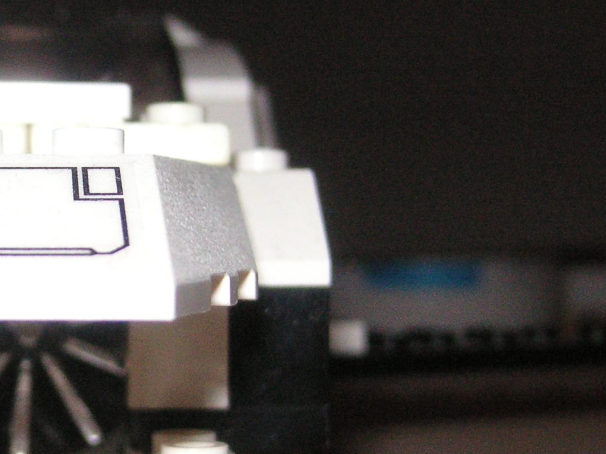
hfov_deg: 21.3
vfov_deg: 16.6
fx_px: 1558
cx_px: 11
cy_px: 271
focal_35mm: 89
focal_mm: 6.1
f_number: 6.7
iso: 160
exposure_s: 1/180
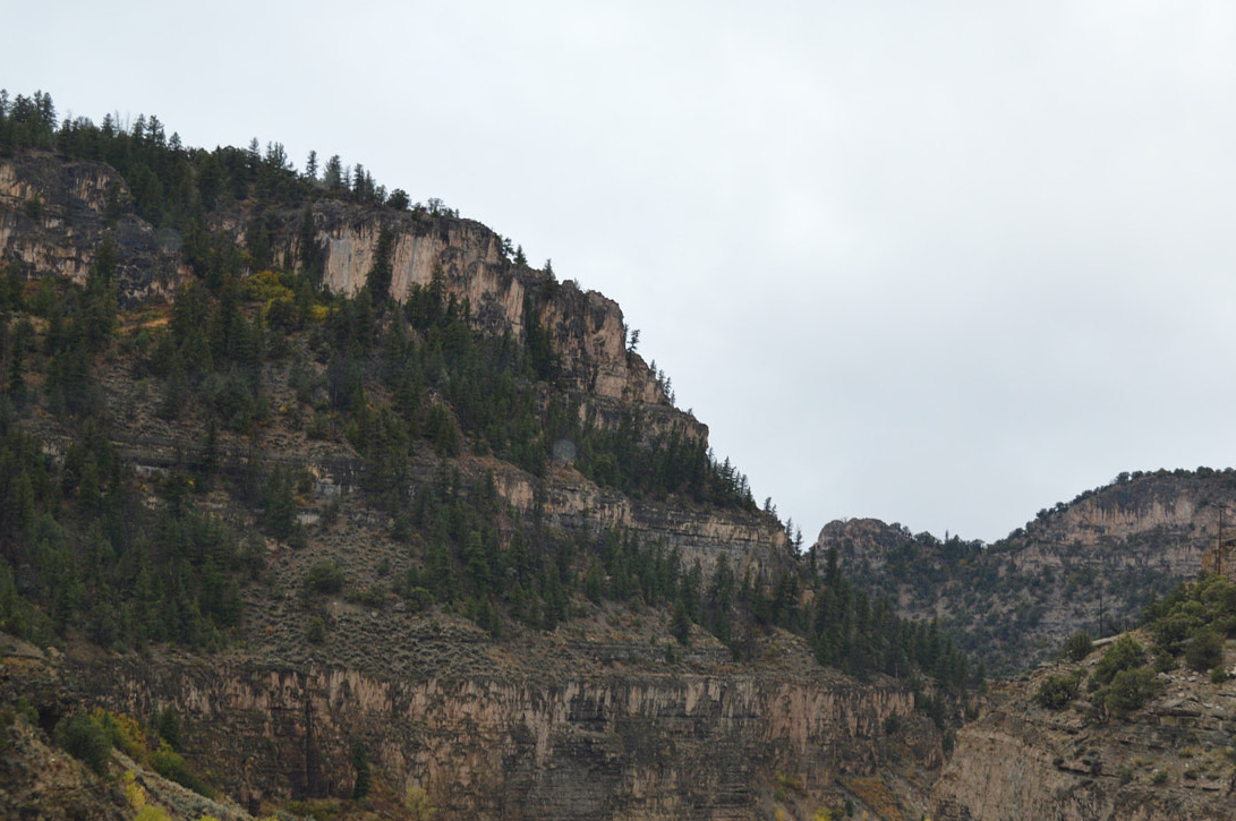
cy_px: 497
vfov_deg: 20.5
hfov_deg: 30.5
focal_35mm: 66
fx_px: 2264
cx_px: 701
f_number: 4.5
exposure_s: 1/80
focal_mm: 30
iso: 400
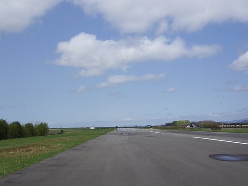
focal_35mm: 50
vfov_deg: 29.1
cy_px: 93
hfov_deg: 38.2
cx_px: 124
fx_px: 358
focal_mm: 8.2
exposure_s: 1/500
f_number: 5
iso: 50
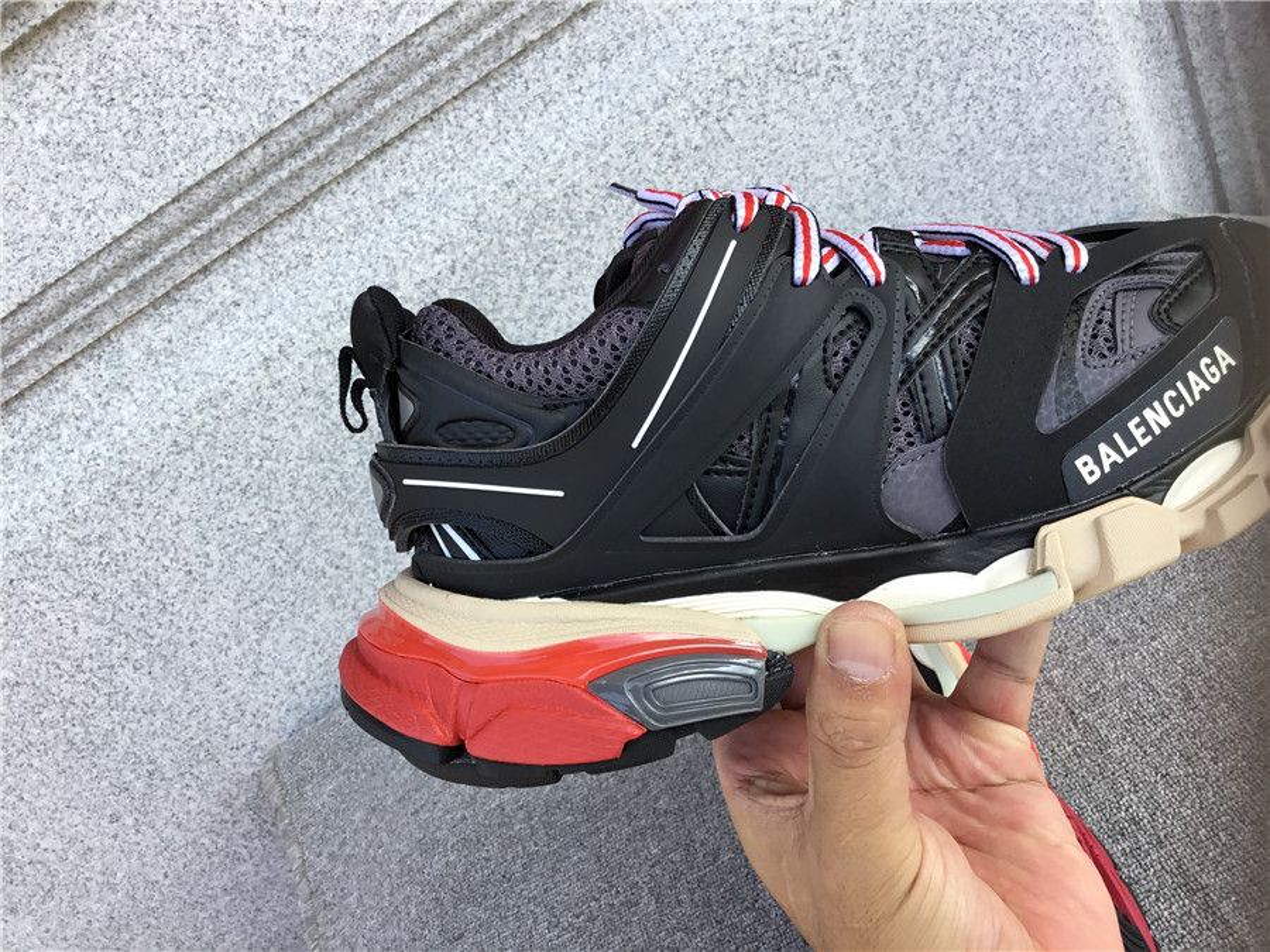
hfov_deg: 58.4
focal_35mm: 31
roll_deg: +37.3
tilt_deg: -36.6
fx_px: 1137
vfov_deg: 45.4
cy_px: 476
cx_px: 635
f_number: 2.4
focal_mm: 3.3
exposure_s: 1/148
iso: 25
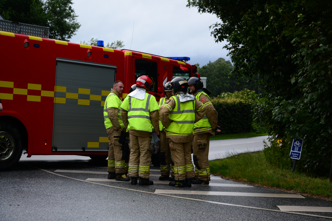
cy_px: 110
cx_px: 166
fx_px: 692
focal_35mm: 75
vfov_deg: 18.2
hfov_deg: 27.0
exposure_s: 1/80
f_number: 5
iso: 560
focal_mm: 50
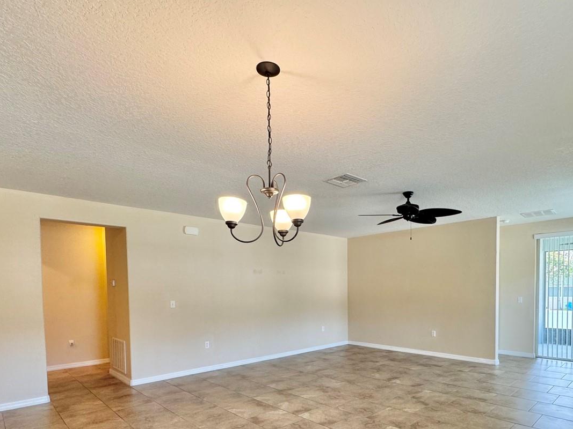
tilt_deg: -2.8
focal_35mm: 21
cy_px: 305
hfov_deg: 78.6
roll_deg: +0.5
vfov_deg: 61.0
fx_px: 348
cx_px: 324
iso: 200
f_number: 2.2
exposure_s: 1/120
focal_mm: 2.22
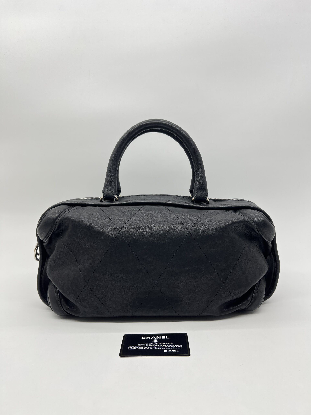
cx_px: 156
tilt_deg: -6.2
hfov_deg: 53.1
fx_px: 311
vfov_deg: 67.3
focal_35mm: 26
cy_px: 208
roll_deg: +0.6
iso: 32
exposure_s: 1/122
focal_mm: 5.7
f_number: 1.5
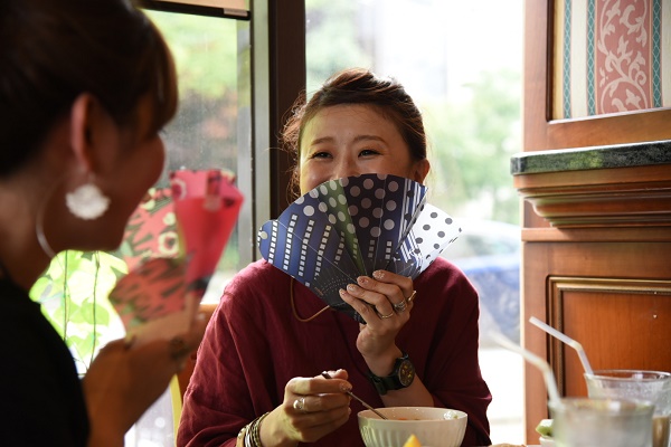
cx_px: 336
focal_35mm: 78
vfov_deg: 17.5
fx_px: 1454
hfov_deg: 26.0
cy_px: 224
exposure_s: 1/320
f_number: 4.5
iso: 1000
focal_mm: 78
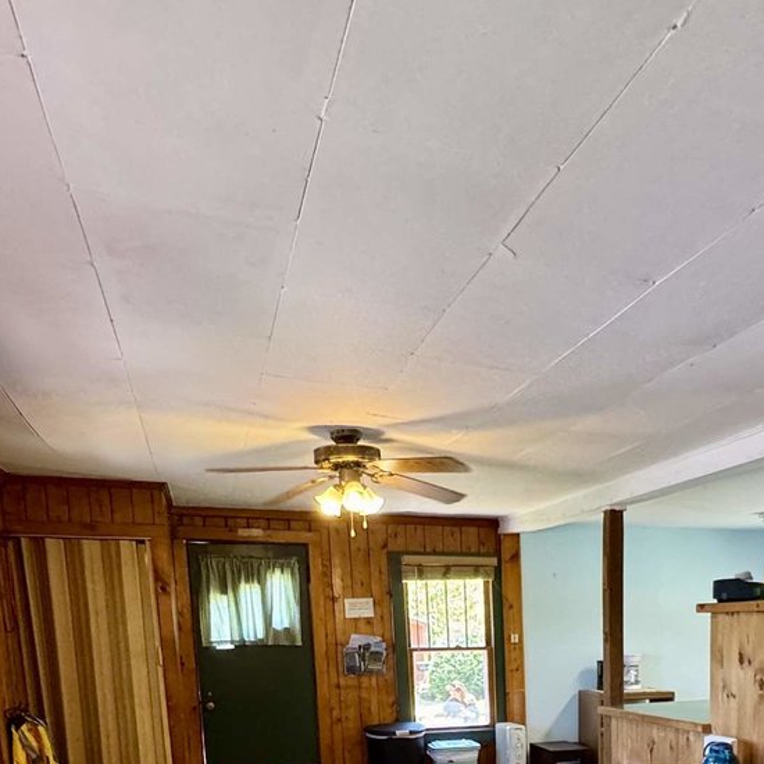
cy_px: 770
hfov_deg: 44.6
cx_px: 568
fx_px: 899
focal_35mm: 36
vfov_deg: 40.2
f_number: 2.2
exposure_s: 1/120
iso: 250
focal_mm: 2.22
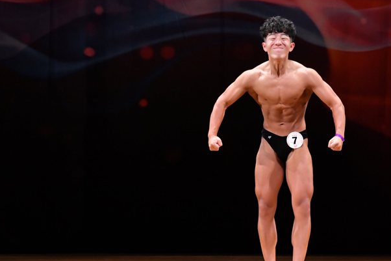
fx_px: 3355
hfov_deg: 6.7
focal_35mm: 309
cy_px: 156
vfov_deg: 4.4
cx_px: 246
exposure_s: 1/400
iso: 4000
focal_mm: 160
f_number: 5.6
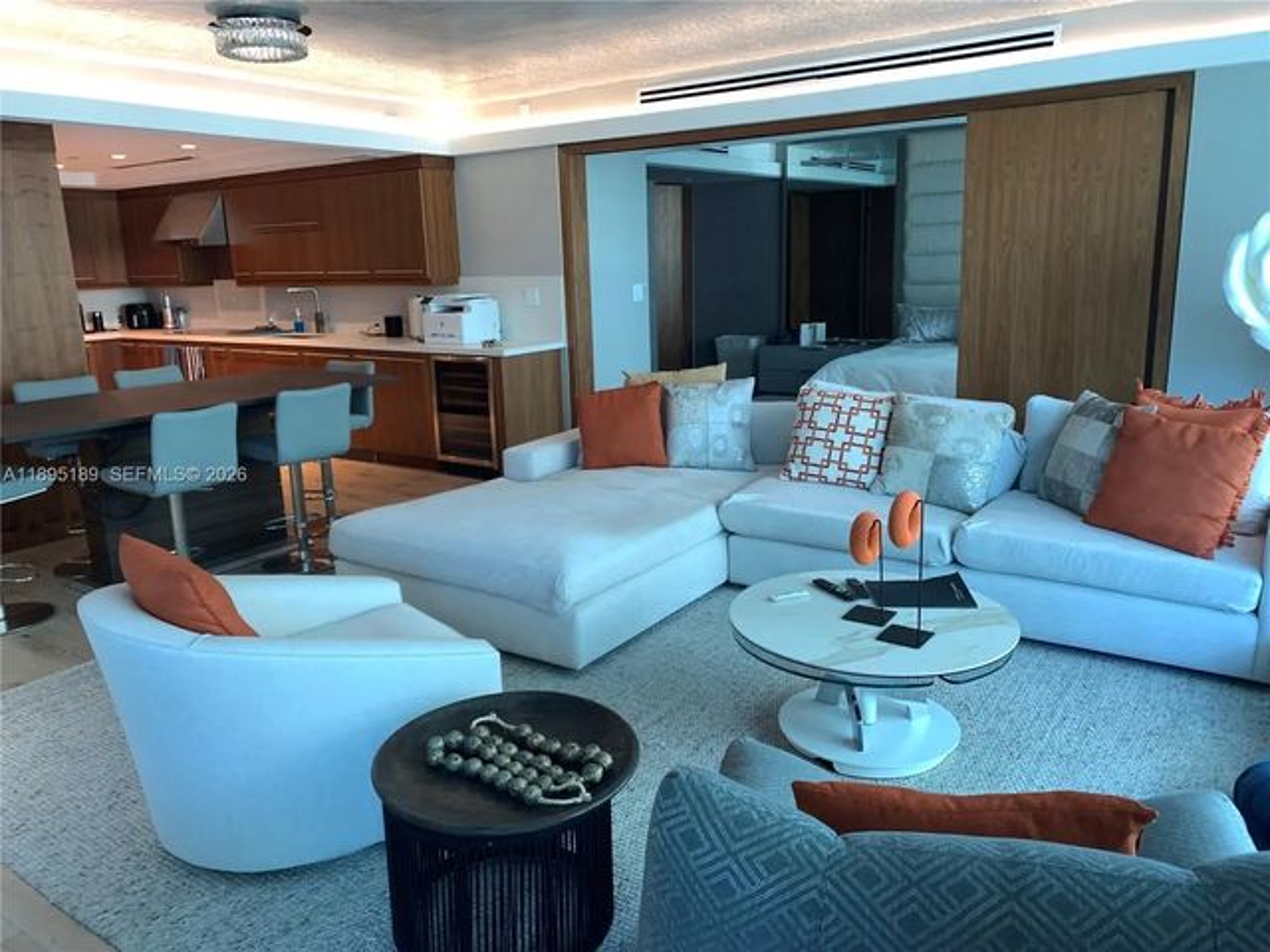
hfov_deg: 67.3
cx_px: 635
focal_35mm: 26
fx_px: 954
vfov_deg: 53.1
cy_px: 476
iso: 125
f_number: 1.8
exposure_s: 1/60
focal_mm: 4.25
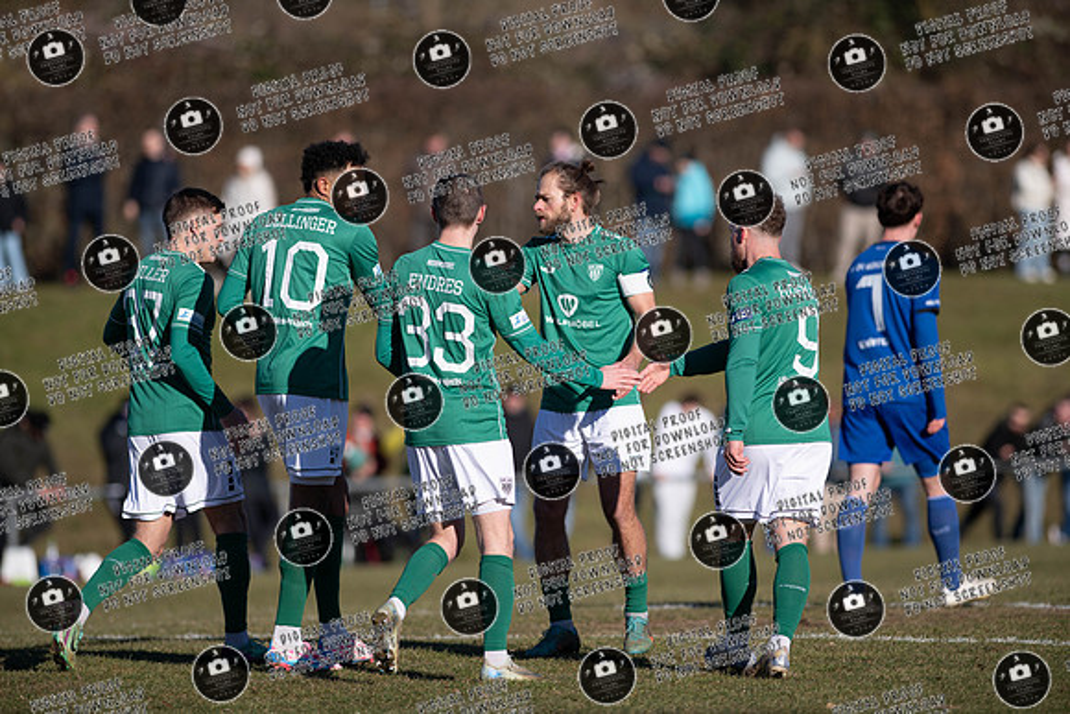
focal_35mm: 300
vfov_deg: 4.6
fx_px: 8918
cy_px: 357
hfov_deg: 6.9
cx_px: 535
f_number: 3.5
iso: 72
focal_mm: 300
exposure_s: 1/1600
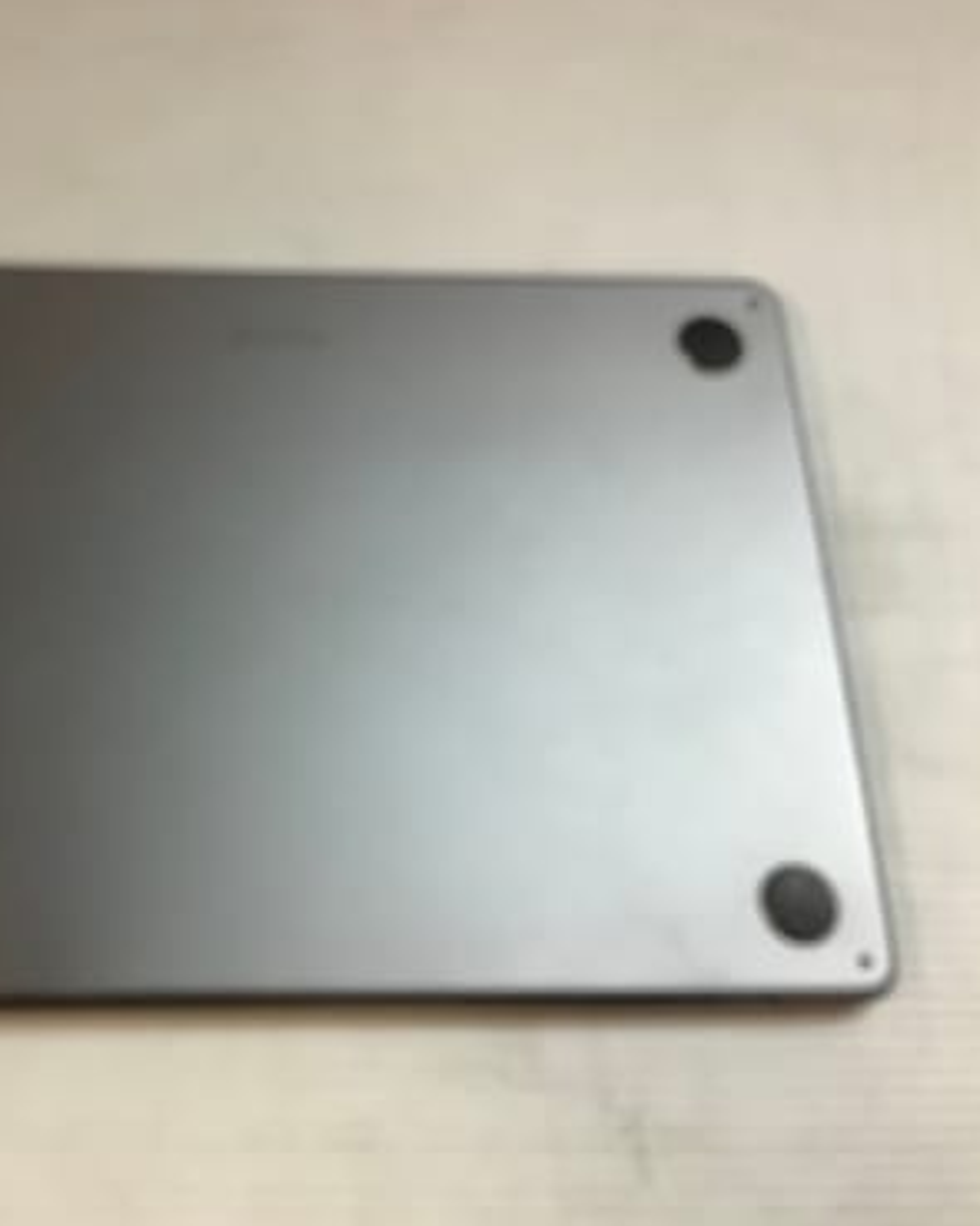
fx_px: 1487
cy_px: 606
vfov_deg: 44.8
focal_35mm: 41
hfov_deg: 35.6
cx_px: 233
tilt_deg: -68.3
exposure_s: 1/50
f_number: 2.4
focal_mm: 3.3
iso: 125
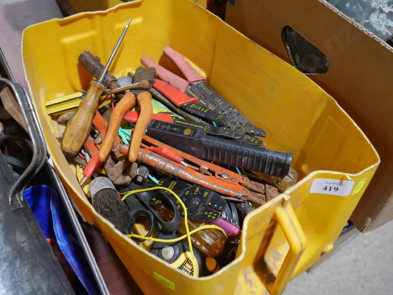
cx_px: 196
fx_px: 409
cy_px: 148
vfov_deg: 39.7
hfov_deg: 51.3
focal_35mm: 36
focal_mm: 18
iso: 500
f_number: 4
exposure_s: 1/60
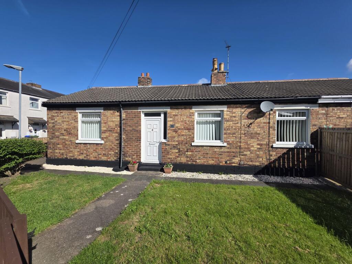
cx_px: 176
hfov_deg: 106.2
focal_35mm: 13
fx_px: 132
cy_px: 132
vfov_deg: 89.9
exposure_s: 1/2679
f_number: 1.9
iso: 40
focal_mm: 2.2
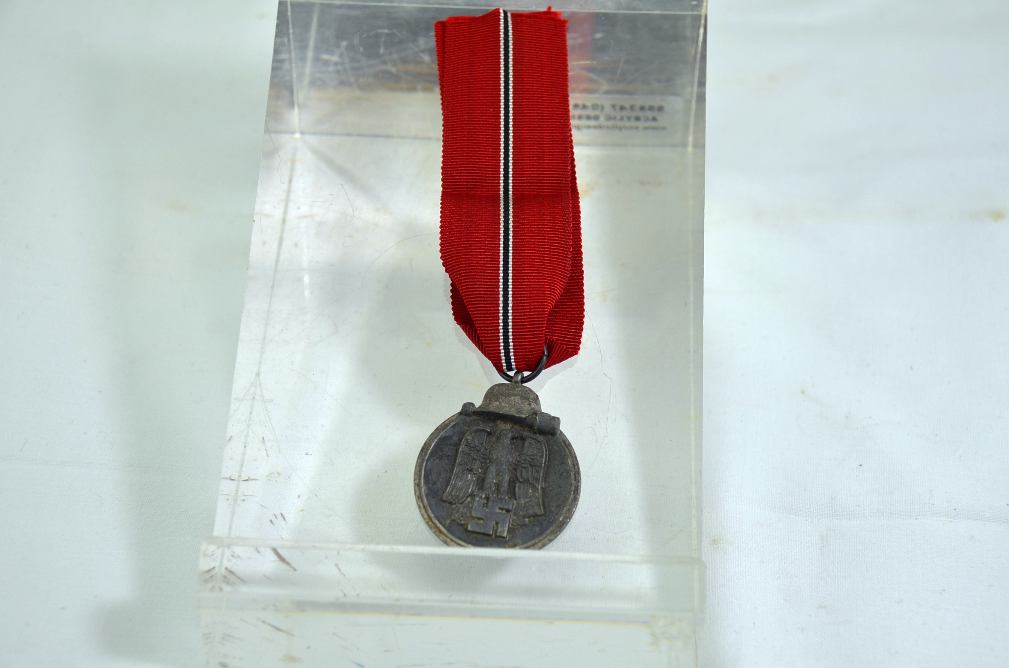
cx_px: 504
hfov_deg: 28.1
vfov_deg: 18.8
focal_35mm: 72
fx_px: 2014
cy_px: 334
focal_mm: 48
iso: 200
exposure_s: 1/160
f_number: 6.3
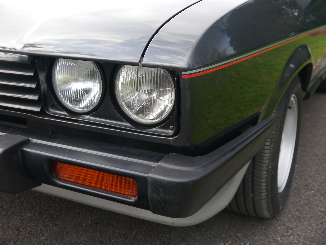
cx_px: 163
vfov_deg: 36.0
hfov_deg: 46.8
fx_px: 377
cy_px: 122
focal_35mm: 40
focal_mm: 20
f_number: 4.2
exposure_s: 1/60
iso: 320
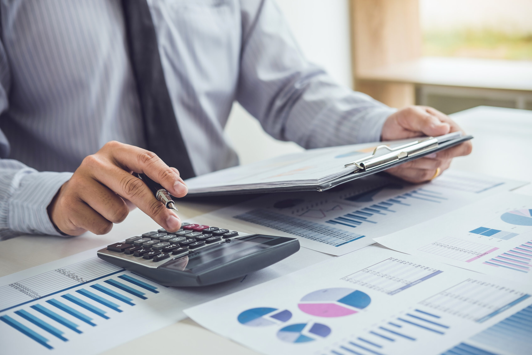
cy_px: 178
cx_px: 266
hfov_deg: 37.5
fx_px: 783
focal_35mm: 53
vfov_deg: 25.5
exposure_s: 1/250
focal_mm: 35
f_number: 2.8
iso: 200
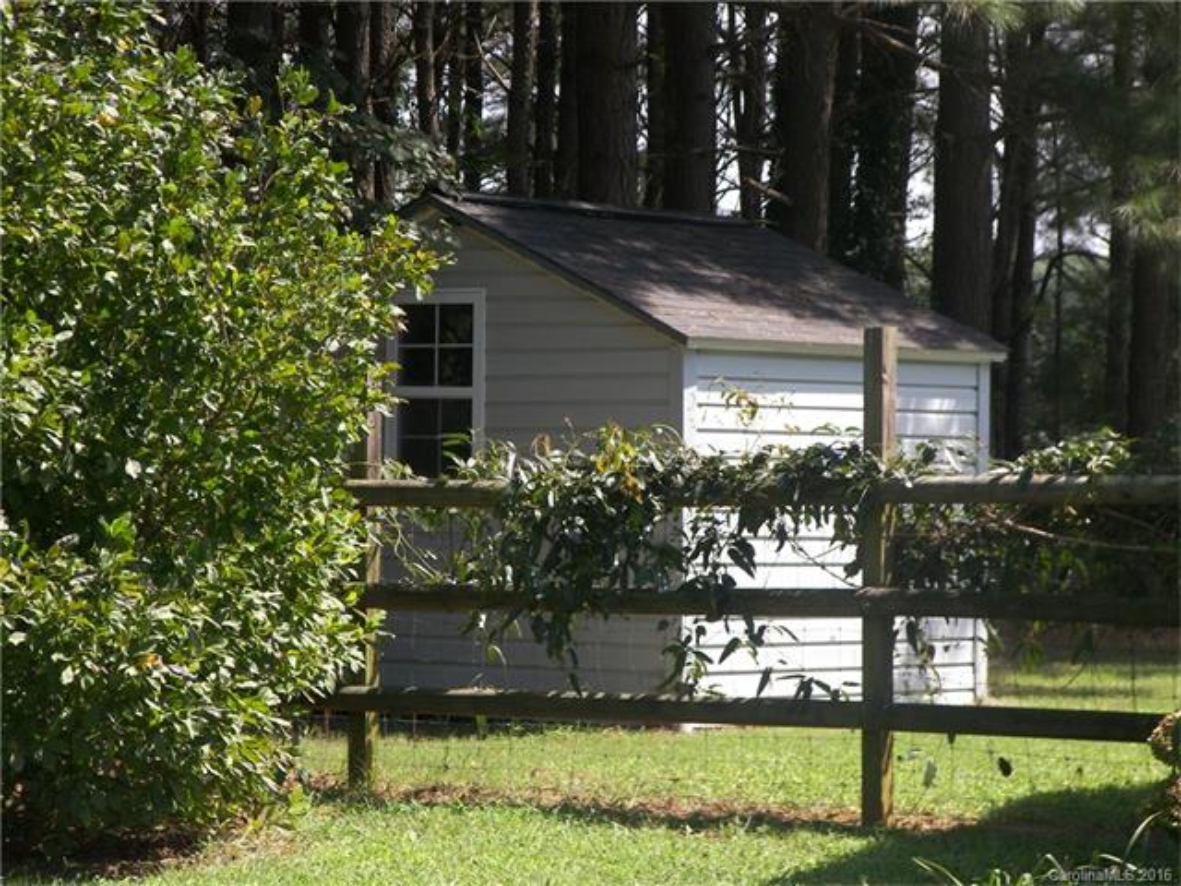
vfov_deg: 11.6
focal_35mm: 128
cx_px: 590
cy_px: 443
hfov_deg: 15.4
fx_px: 4367
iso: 100
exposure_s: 1/320
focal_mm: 26.9
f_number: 4
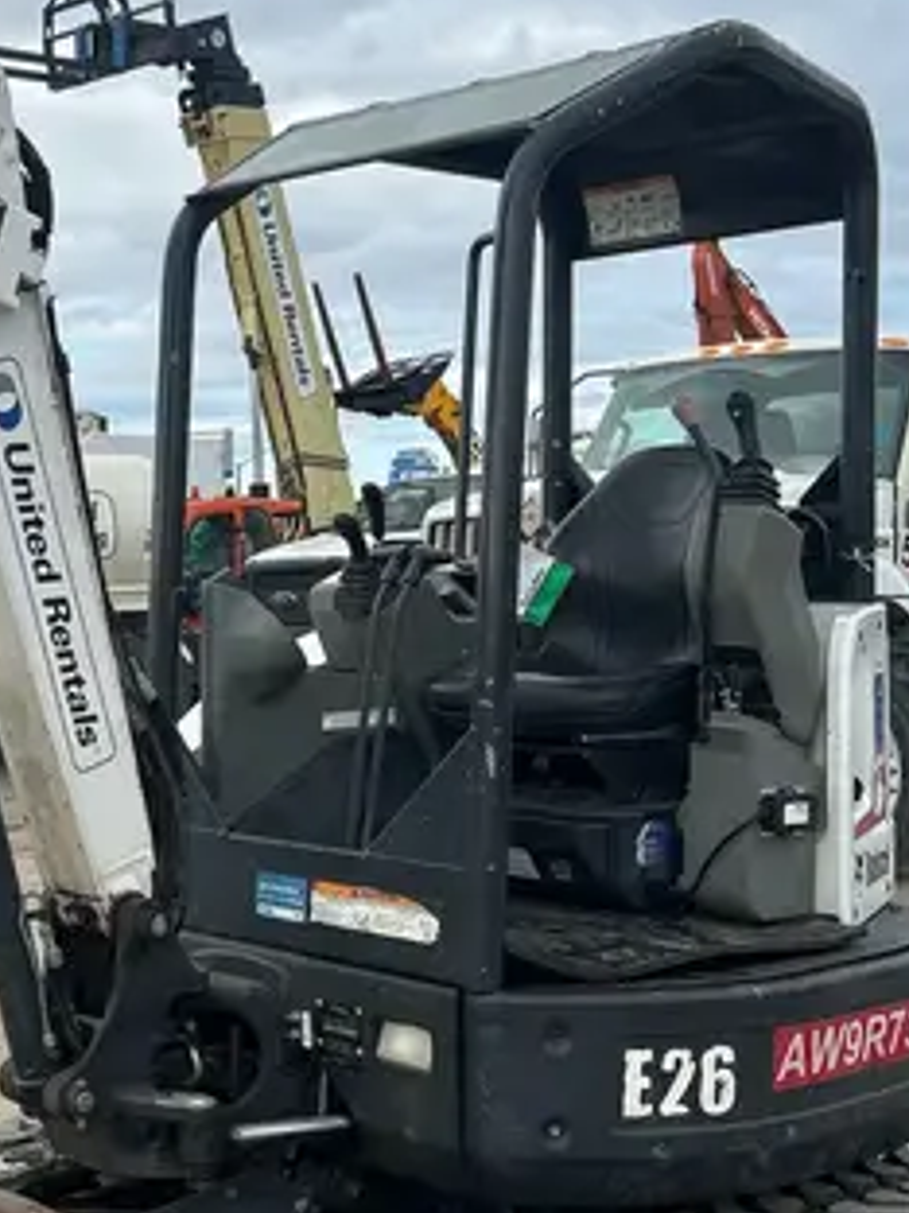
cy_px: 651
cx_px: 101
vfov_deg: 31.7
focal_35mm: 61
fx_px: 2136
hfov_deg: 23.4
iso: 50
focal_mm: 5.7
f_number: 1.5
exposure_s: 1/3257
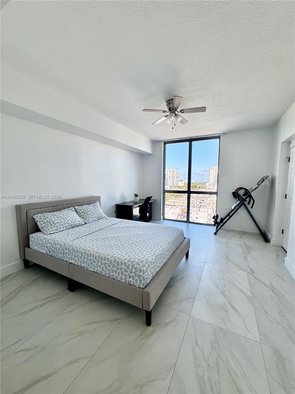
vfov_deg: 102.1
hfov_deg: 85.7
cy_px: 197
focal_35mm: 14
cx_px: 148
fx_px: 159
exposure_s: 1/265
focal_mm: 2.22
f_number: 2.2
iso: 40
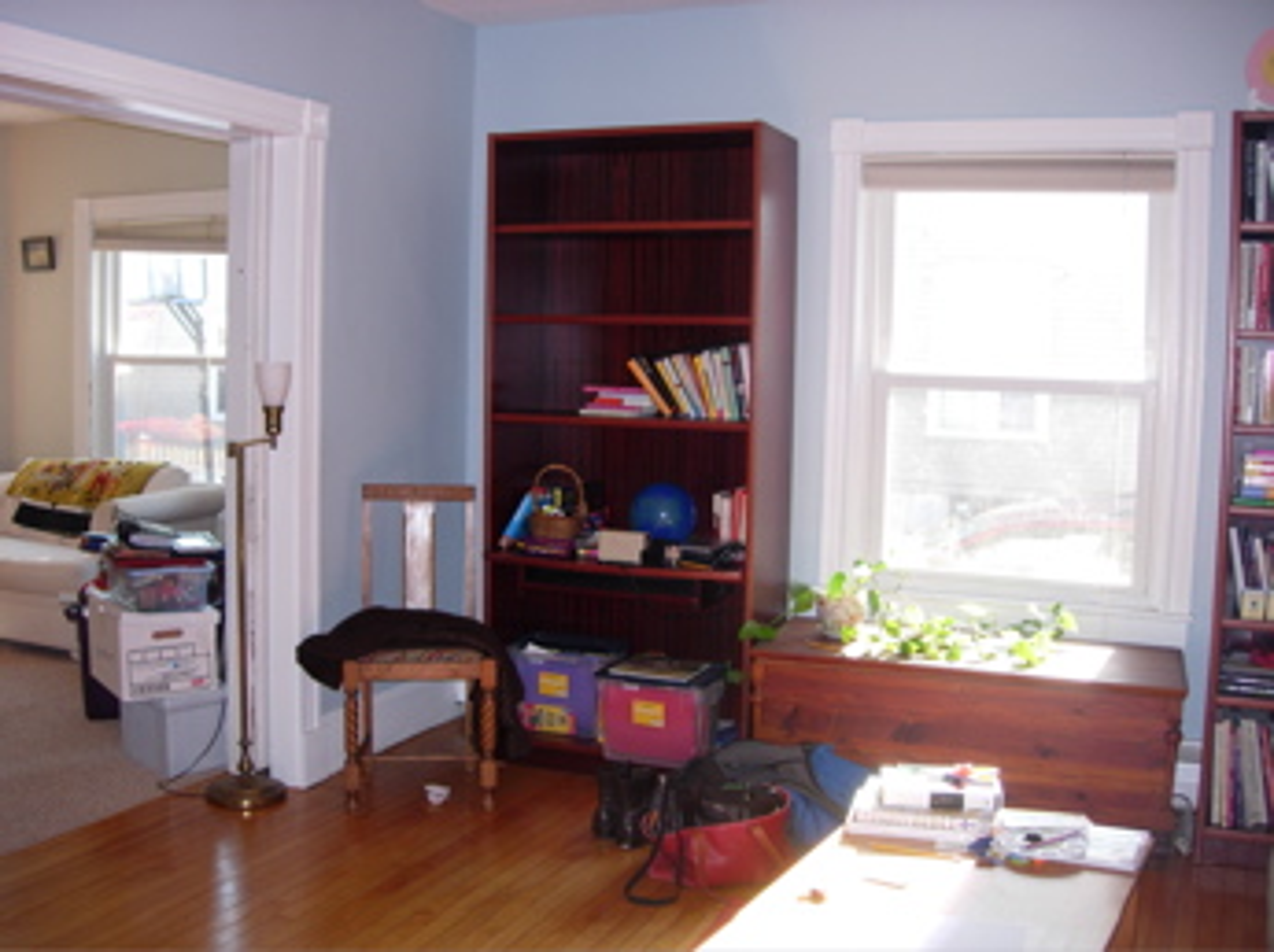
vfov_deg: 37.7
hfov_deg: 49.0
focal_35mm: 38
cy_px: 476
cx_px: 637
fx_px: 1397
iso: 79
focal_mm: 7.8
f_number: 2.8
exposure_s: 1/64
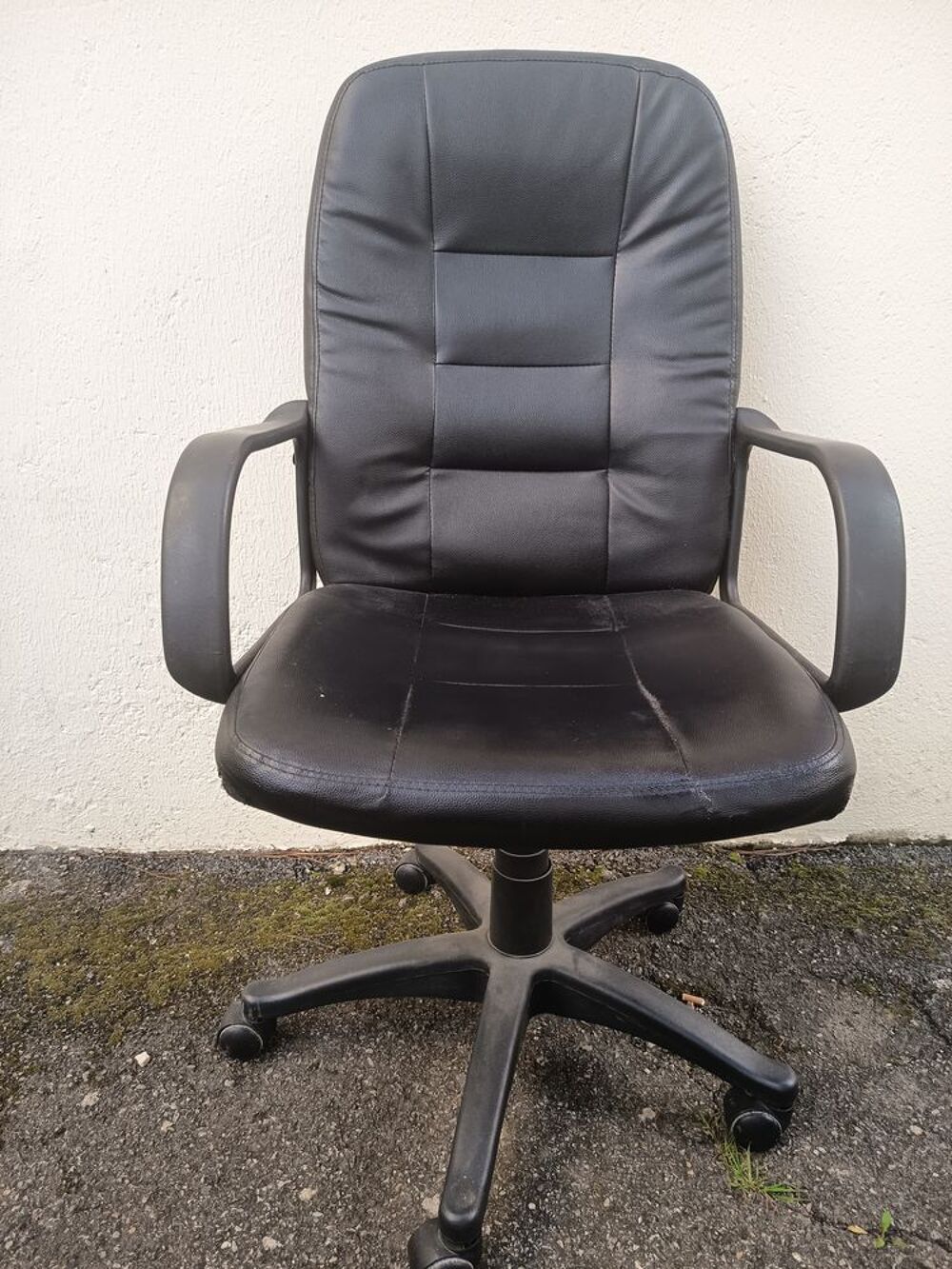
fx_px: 880
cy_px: 634
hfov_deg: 56.8
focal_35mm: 24
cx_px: 476
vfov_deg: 71.6
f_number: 1.7
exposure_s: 1/100
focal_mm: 5.24
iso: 141
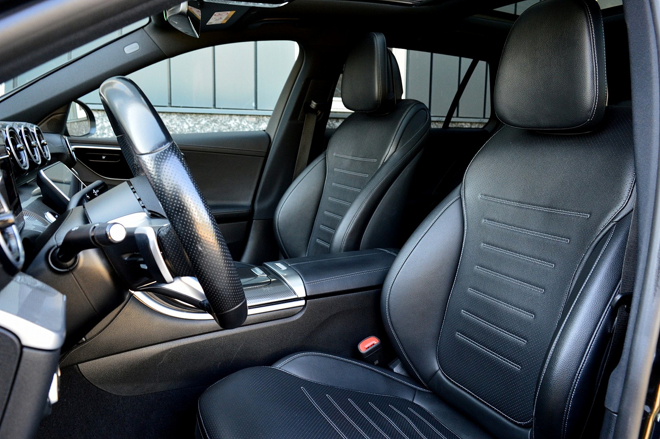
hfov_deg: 67.4
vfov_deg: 47.9
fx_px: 495
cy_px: 220
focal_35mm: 27
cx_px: 330
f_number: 5
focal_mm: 18
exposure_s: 1/60
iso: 800
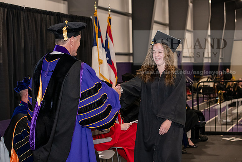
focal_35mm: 75
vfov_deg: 18.2
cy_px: 81
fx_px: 504
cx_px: 121
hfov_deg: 27.0
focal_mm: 75
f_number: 5
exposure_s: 1/200
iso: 2500
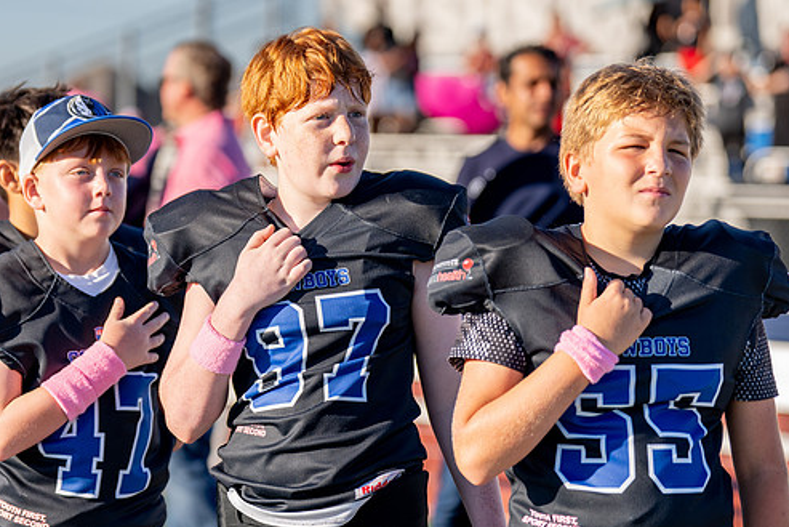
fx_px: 3486
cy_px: 257
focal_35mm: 159
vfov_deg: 8.6
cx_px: 309
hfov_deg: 12.9
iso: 160
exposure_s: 1/2000
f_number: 2.8
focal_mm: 108
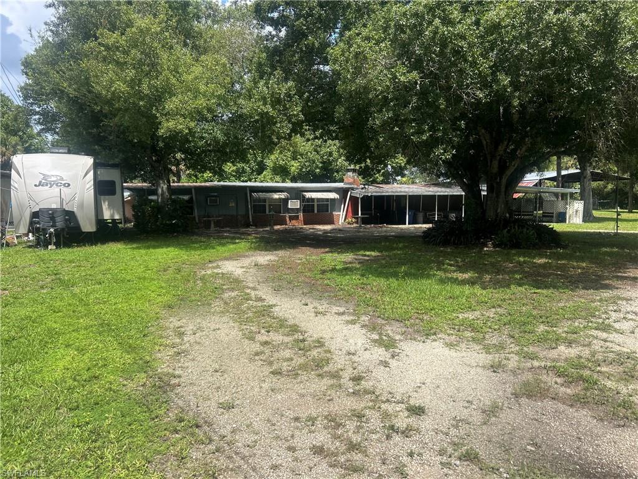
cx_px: 319
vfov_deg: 53.1
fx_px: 479
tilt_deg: -3.7
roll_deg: -0.2
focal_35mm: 26
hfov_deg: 67.3
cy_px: 240
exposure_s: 1/3165
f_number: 1.5
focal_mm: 5.7
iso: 50
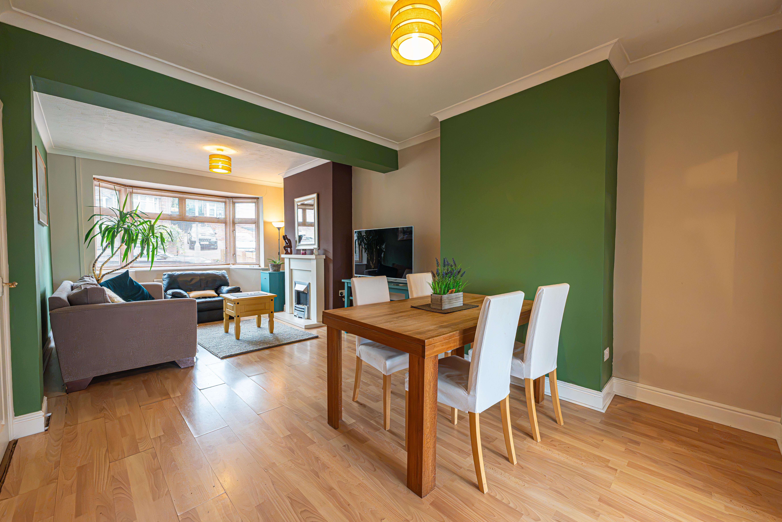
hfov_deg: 104.3
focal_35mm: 14
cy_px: 261
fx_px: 304
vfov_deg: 81.2
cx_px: 391
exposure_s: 1/100
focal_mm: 14
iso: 4000
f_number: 6.3
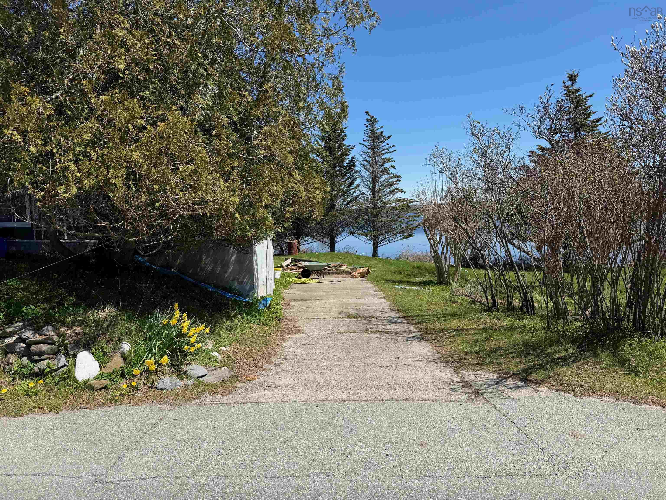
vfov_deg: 56.8
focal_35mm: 24
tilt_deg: -3.6
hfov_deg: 71.6
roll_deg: +1.8
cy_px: 250
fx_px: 462
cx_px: 333
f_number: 1.78
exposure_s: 1/4167
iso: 80
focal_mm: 6.76
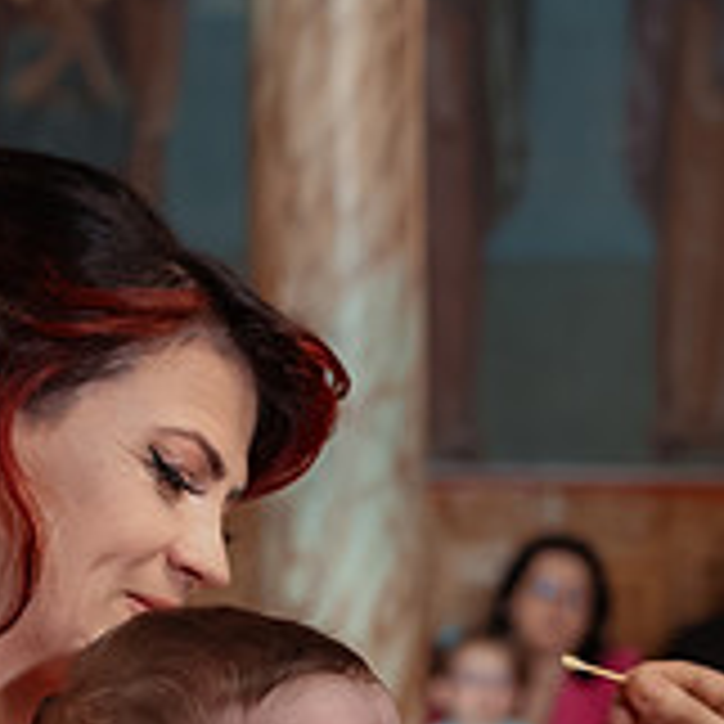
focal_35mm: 113
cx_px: 702
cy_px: 848
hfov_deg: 15.2
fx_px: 2674
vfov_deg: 14.9
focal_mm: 35
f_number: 2.8
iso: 1600
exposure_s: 1/200
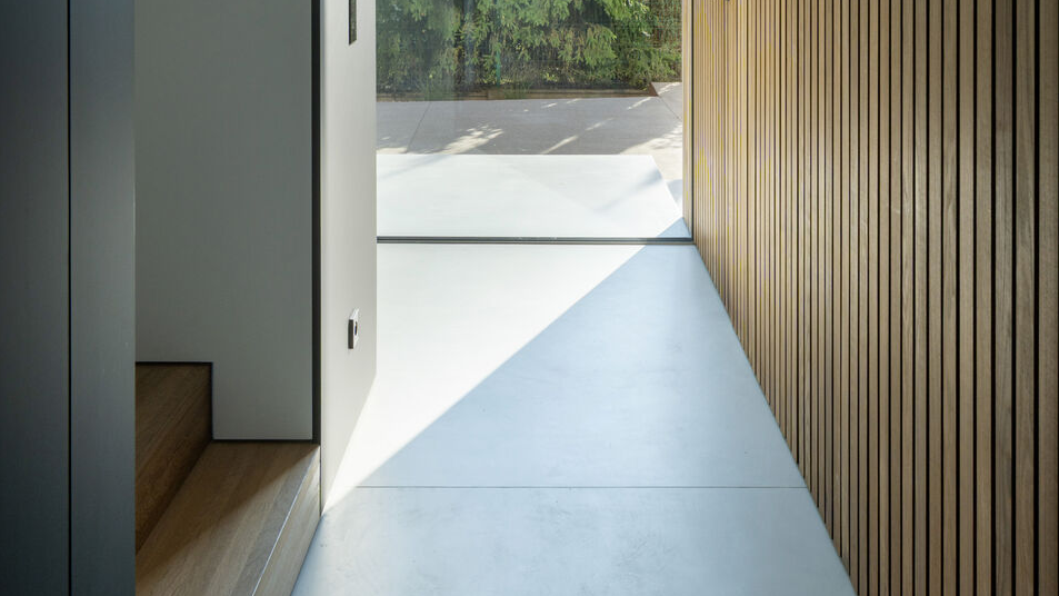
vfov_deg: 28.6
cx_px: 531
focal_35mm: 38
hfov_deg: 52.8
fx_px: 1067
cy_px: -40
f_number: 13
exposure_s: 1/40
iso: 64
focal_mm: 24
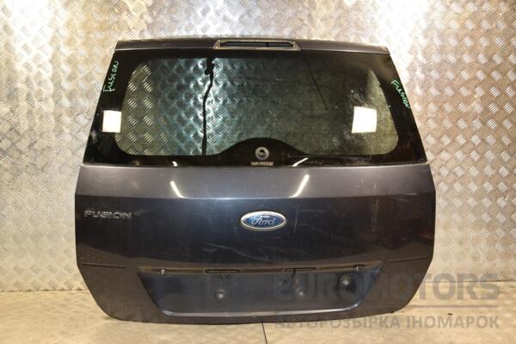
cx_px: 258
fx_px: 559
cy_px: 172
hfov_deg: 49.6
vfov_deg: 34.2
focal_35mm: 39
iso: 800
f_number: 5
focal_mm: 26
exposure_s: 1/125
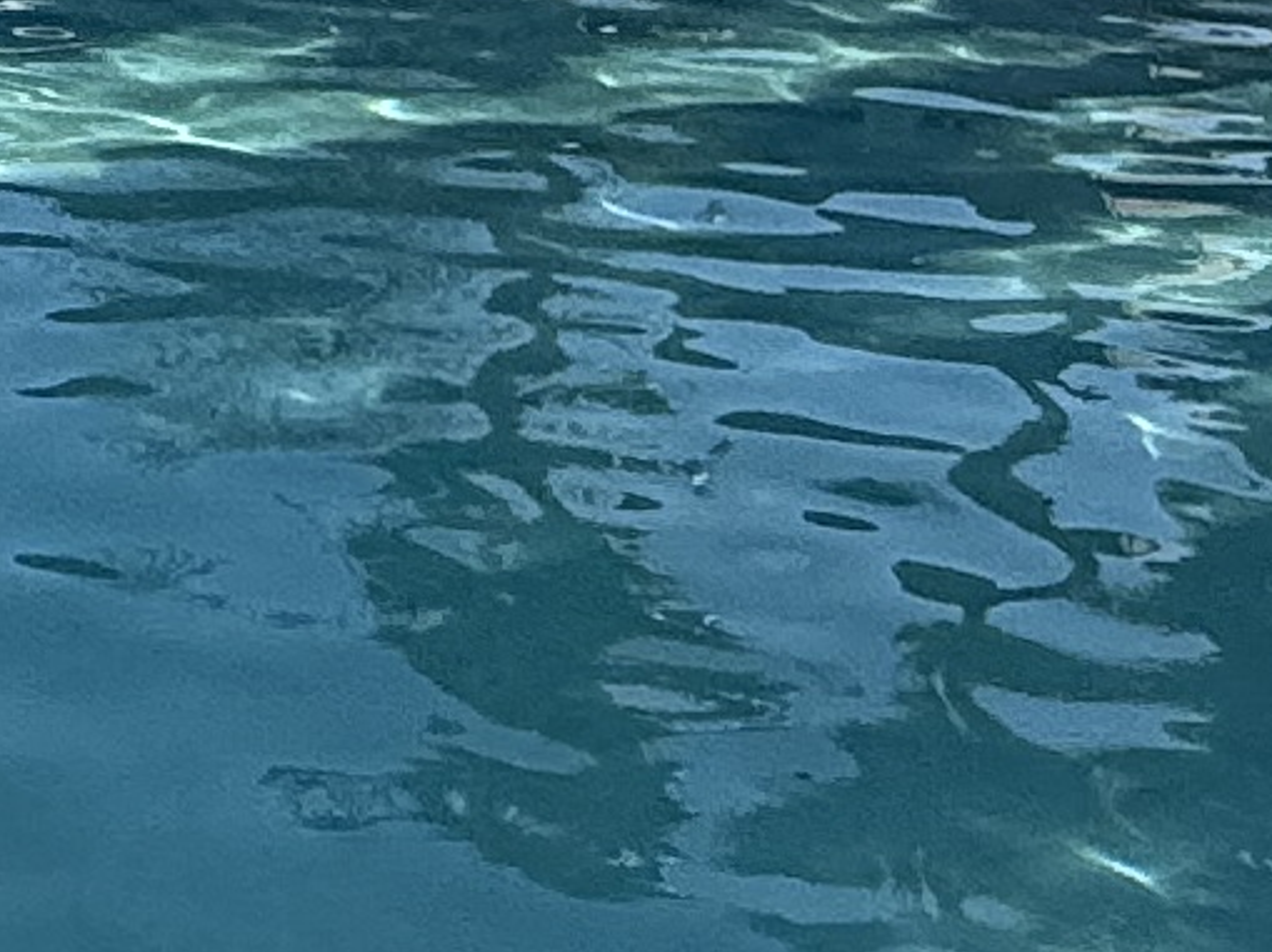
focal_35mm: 111
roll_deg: -2.0
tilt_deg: -6.3
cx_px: -250
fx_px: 4076
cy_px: -127
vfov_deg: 13.0
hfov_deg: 17.0
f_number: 2.2
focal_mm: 2.22
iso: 64
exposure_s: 1/1572
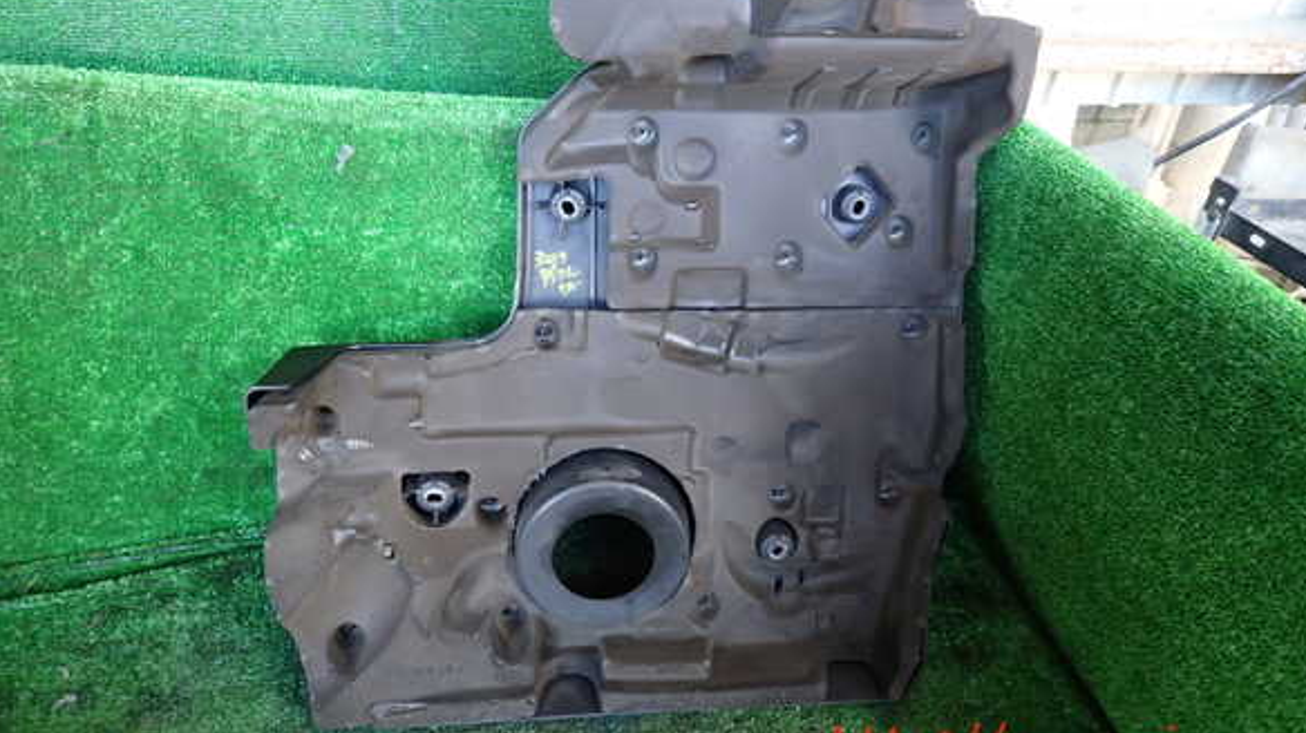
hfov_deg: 67.9
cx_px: 669
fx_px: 969
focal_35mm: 28
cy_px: 273
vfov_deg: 41.1
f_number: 2
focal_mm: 4.5
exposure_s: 1/30
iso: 250
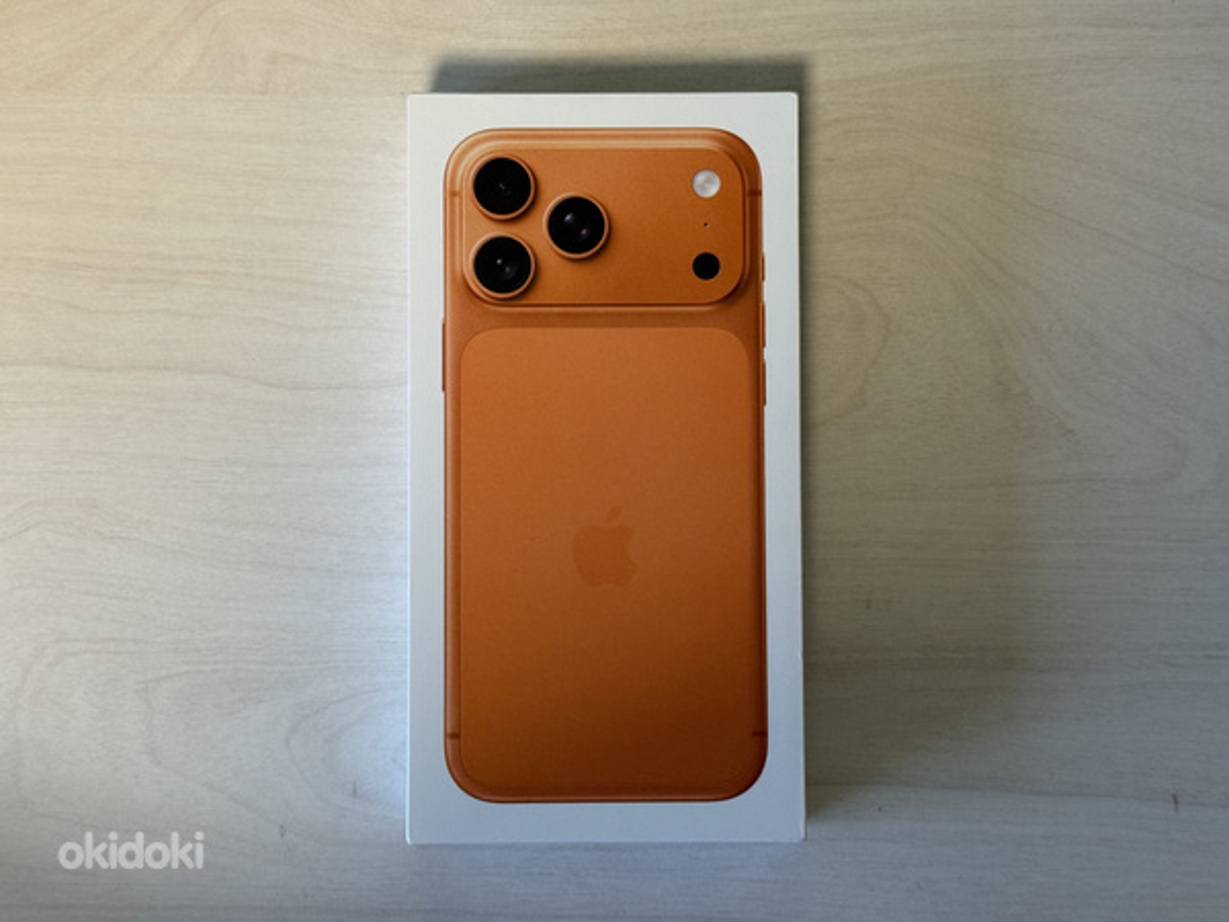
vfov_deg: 30.3
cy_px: 461
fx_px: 1704
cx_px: 614
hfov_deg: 39.7
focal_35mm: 48
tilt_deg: -87.4
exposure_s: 1/60
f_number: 1.78
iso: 125
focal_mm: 6.76
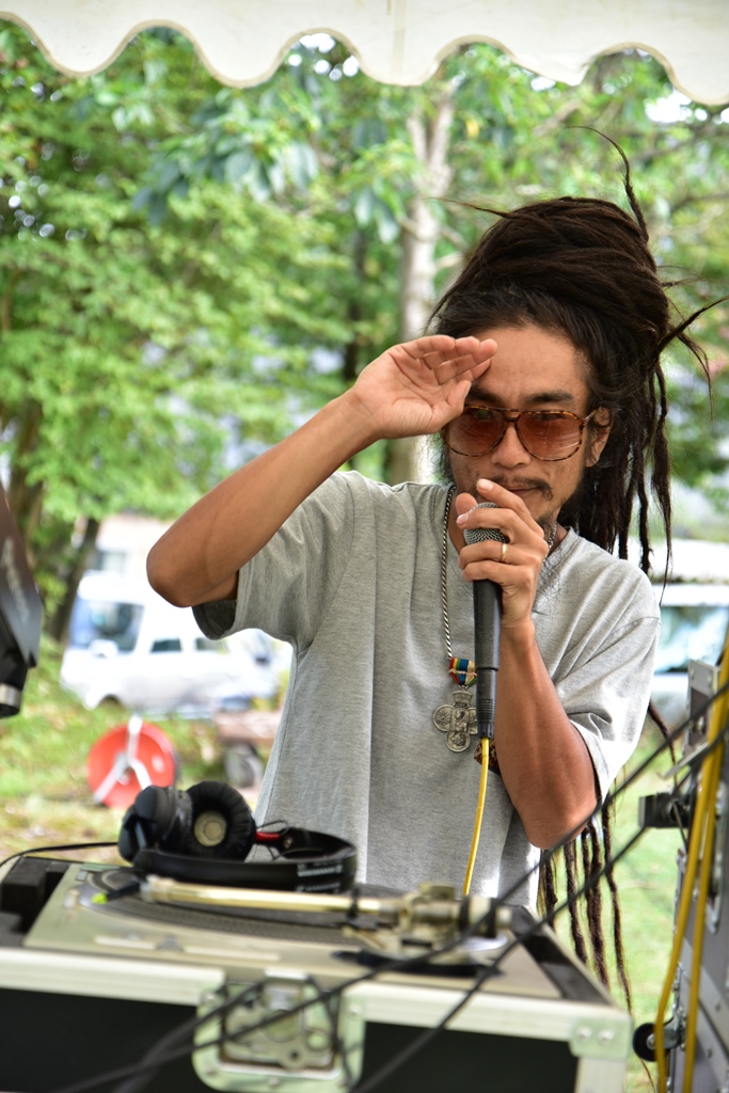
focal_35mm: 85
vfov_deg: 23.9
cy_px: 546
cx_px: 364
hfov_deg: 16.1
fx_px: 2581
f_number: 4.5
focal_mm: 85
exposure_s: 1/60
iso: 200
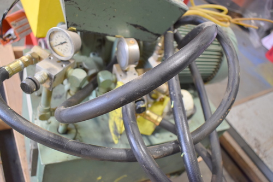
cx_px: 136
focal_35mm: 30
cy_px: 91
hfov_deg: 61.9
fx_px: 227
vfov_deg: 43.6
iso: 800
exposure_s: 1/125
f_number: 3.8
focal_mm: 20
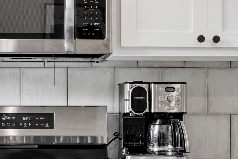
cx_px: 44
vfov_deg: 16.9
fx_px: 536
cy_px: 98
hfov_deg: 24.6
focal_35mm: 81
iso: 400
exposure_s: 1/30
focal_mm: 49
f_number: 7.1
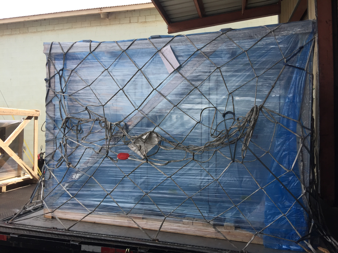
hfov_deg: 61.7
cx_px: 169
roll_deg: -0.5
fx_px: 283
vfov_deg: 48.2
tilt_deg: -0.1
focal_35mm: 29
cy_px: 126
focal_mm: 4.15
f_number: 2.2
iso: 32
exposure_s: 1/732
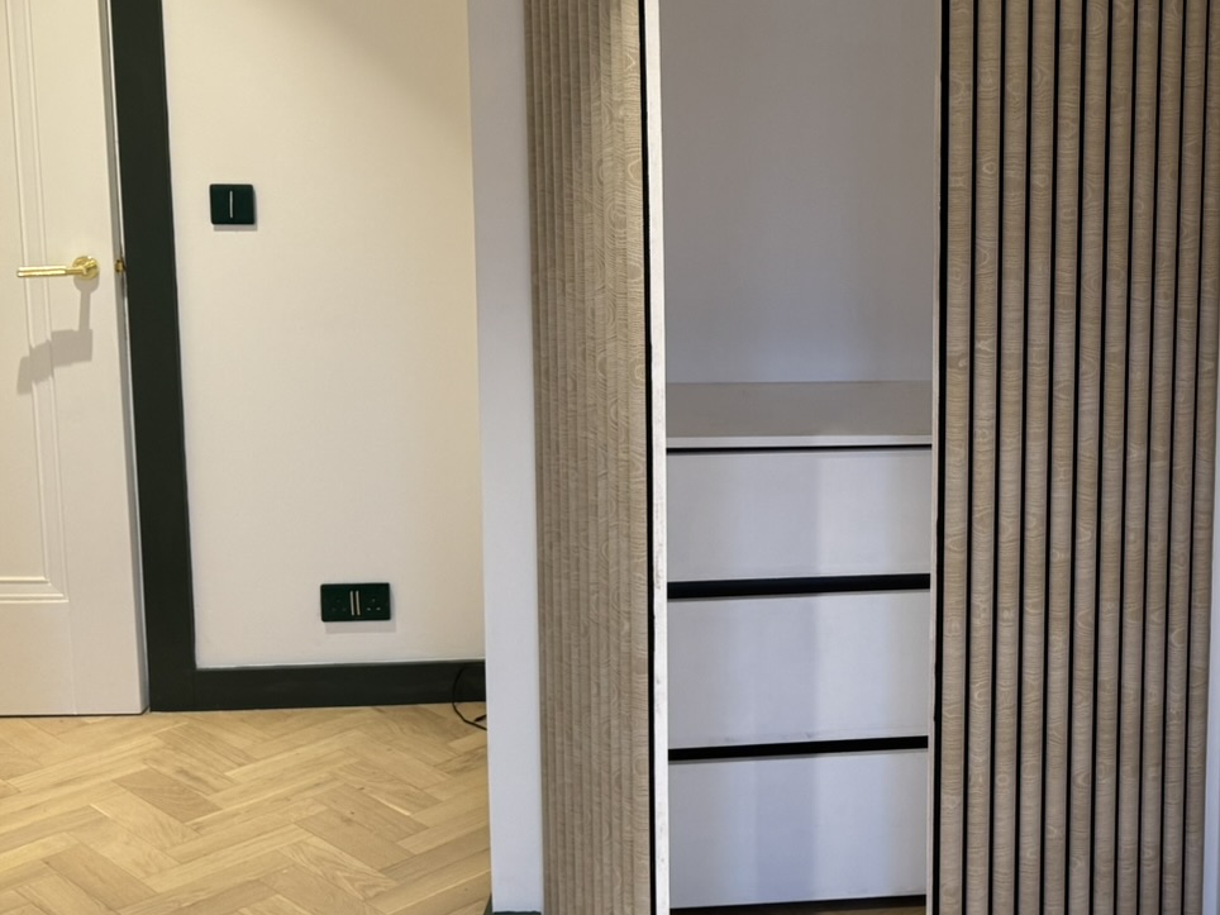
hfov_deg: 35.3
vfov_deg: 28.2
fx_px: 1797
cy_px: 258
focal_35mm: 51
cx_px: 1093
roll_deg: -1.4
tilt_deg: -9.4
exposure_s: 1/50
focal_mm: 6.76
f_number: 1.78
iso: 160
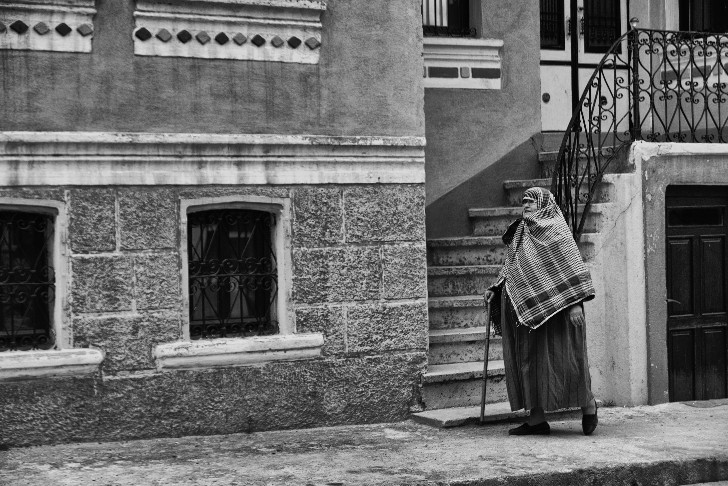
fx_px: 1335
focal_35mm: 66
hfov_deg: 30.5
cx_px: 364
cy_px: 243
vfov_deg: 20.6
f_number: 8
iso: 200
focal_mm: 66
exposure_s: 1/640
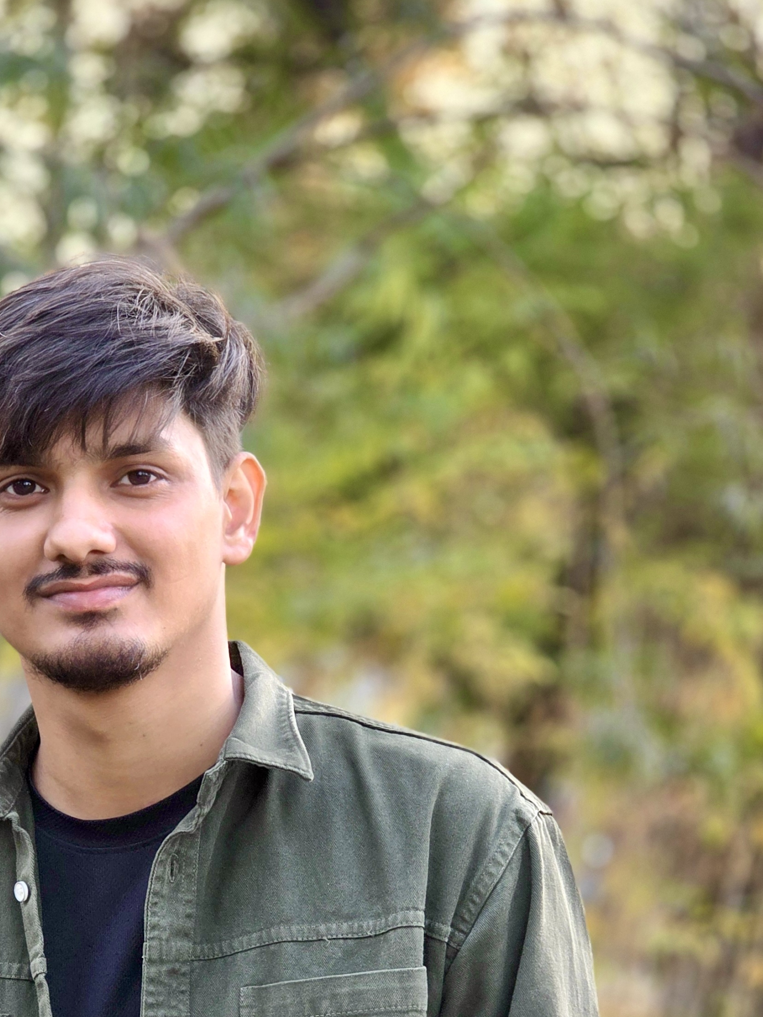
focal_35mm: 125
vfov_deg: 15.7
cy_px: 816
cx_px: 289
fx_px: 3674
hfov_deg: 11.9
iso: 100
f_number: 2.4
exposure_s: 1/100
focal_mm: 7.9
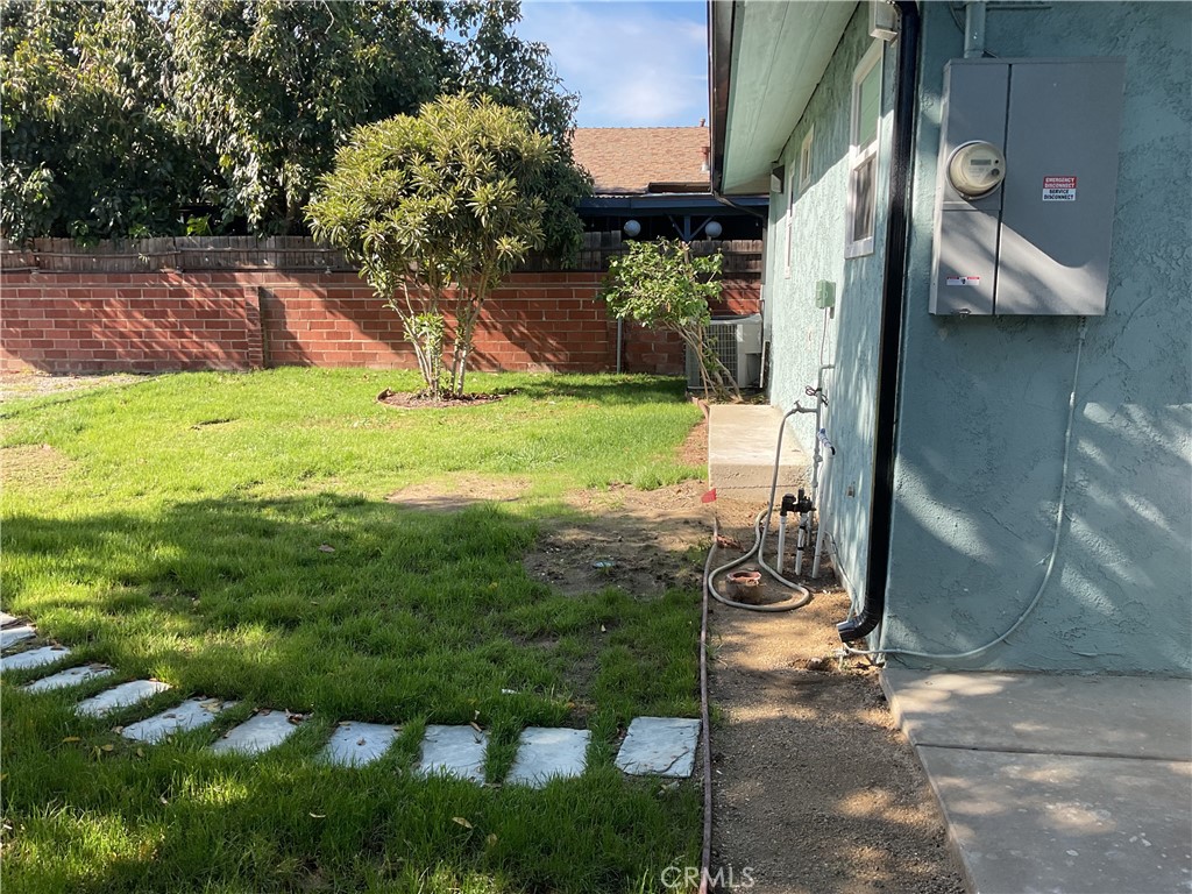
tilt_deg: -10.3
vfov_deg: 48.2
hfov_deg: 61.7
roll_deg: +1.3
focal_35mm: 29
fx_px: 999
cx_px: 596
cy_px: 447
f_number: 1.8
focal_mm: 3
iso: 16
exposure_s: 1/465
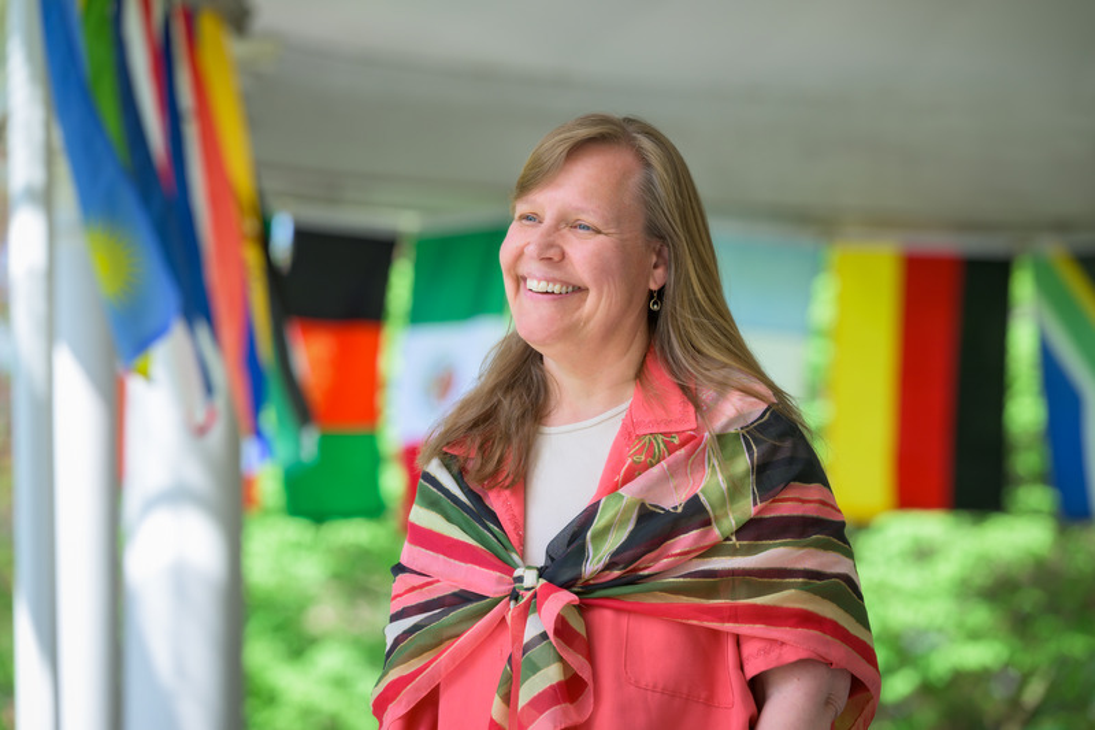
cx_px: 548
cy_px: 365
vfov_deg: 9.1
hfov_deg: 13.7
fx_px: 4561
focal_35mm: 150
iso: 200
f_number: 4
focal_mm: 150
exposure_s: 1/320
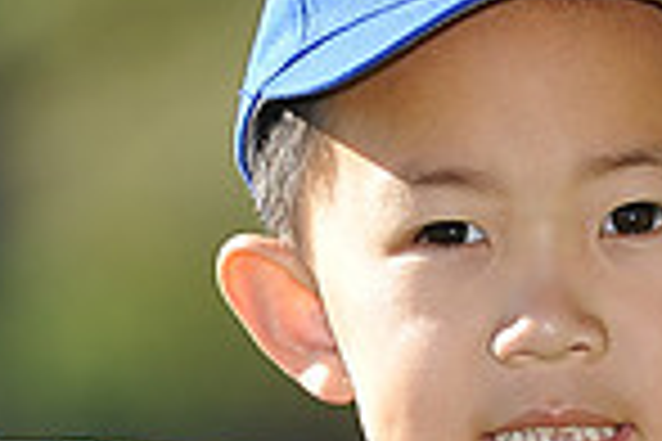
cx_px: 626
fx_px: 14526
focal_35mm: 790
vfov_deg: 1.7
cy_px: 572
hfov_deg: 2.6
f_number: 4.5
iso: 200
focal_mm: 200
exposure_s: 1/640
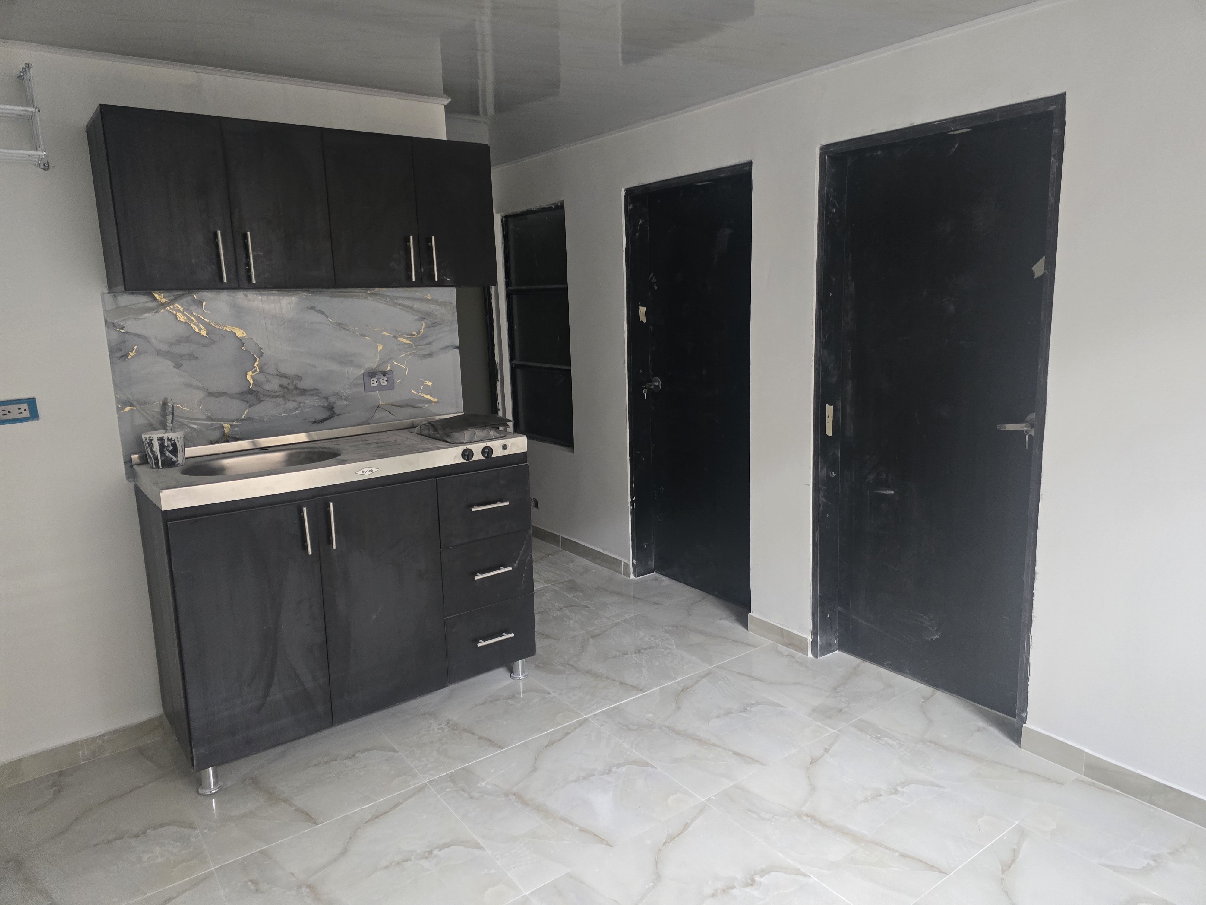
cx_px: 603
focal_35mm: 23
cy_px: 452
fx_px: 801
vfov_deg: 58.9
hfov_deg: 73.9
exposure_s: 1/60
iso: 800
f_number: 1.7
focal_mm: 6.3
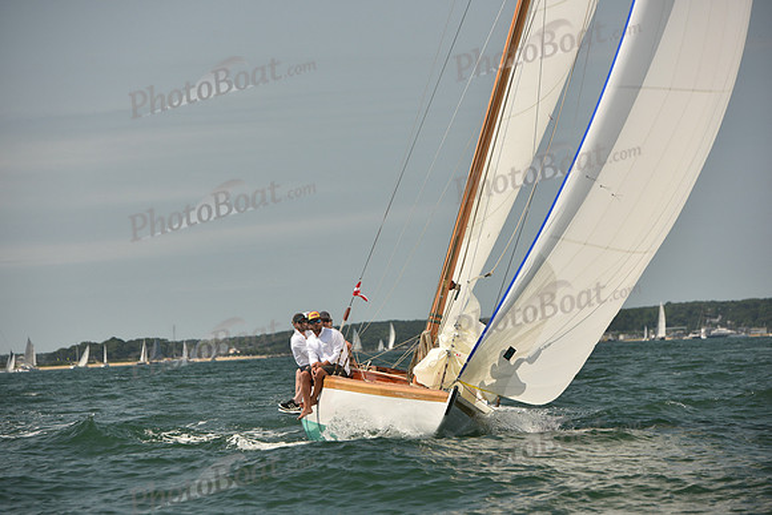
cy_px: 258
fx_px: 3646
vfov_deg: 8.1
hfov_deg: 12.1
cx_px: 386
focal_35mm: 170
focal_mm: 170
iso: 320
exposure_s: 1/1250
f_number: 6.3
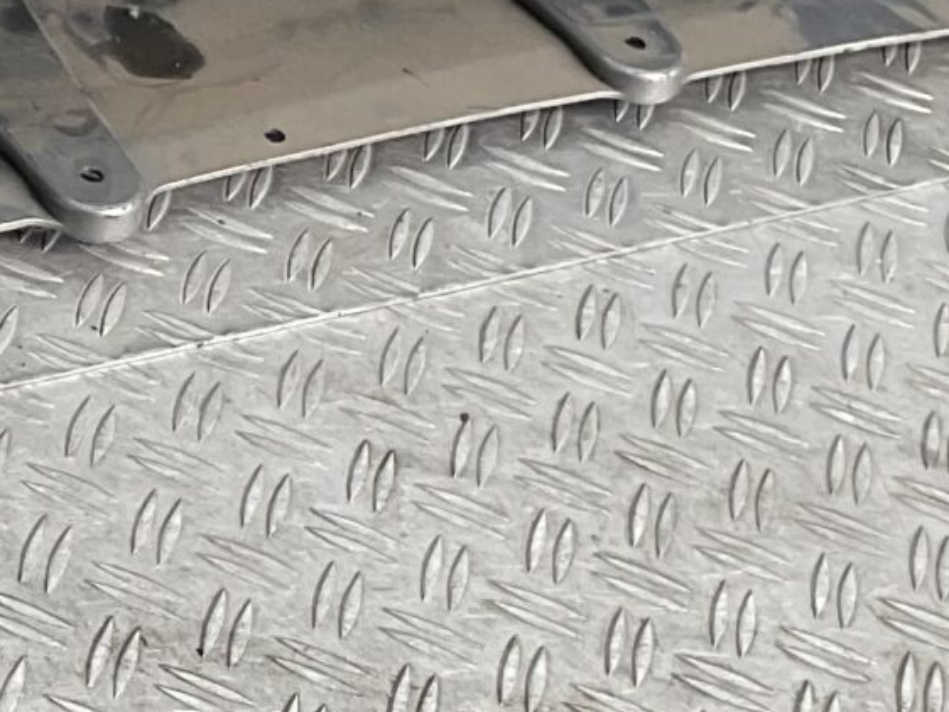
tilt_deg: -39.8
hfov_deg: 14.1
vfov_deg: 11.1
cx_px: -439
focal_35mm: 132
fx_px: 3620
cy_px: -19
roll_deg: -13.3
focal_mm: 3
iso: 16
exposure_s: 1/118
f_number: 1.8
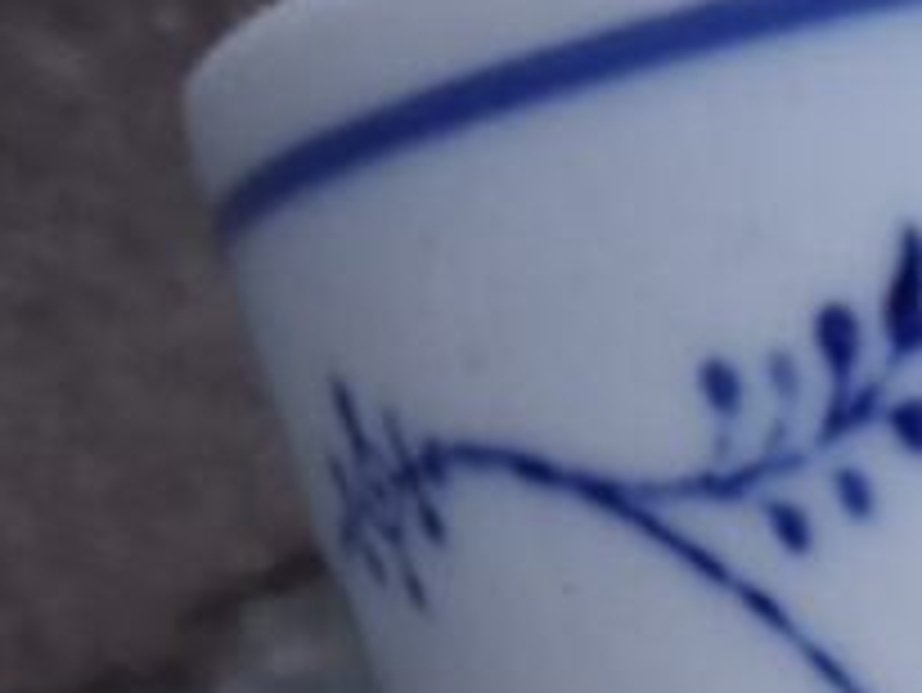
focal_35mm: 152
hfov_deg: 11.5
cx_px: 1929
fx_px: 4051
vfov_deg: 8.6
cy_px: 1832
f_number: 1.8
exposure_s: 1/50
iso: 250
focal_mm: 3.98
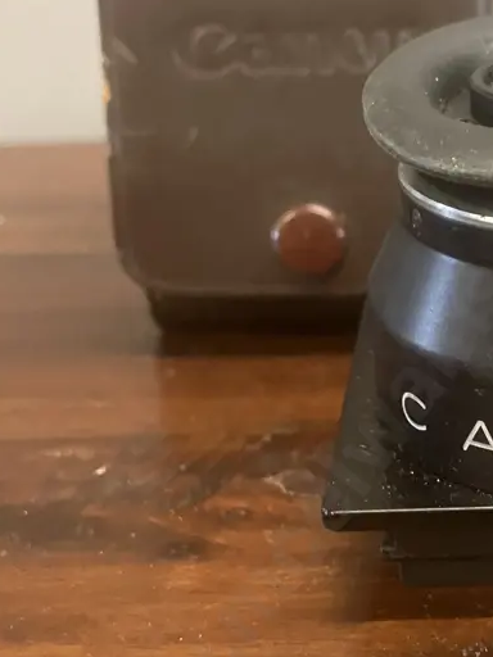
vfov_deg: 34.3
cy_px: 303
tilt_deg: -18.1
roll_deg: +2.7
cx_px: 480
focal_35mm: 56
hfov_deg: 25.0
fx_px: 1063
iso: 320
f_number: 1.8
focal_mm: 3.99
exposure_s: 1/25
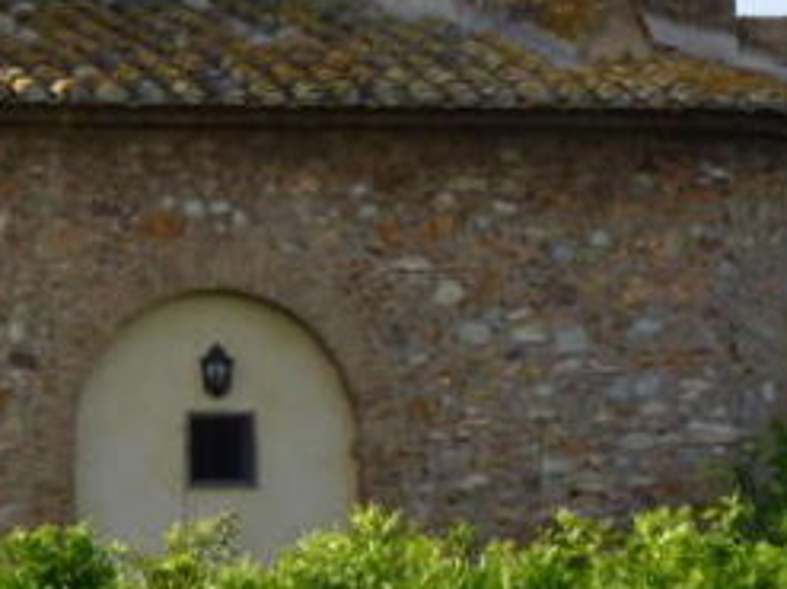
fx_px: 7067
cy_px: -318
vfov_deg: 4.7
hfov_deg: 6.3
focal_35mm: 311
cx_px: -443
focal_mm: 13.3
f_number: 4.4
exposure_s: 1/400
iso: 100
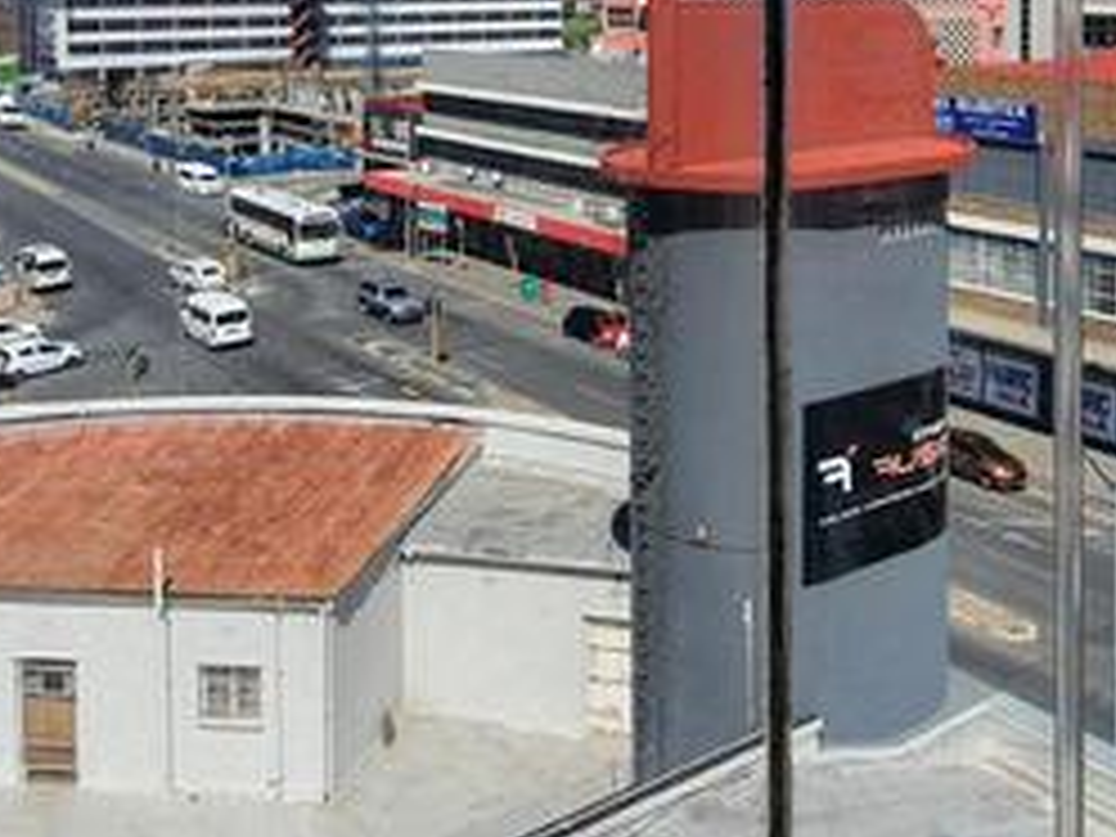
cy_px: 32
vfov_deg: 32.1
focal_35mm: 42
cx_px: 720
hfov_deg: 44.3
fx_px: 1354
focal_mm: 1.8
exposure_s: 1/1204
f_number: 2.2
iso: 50
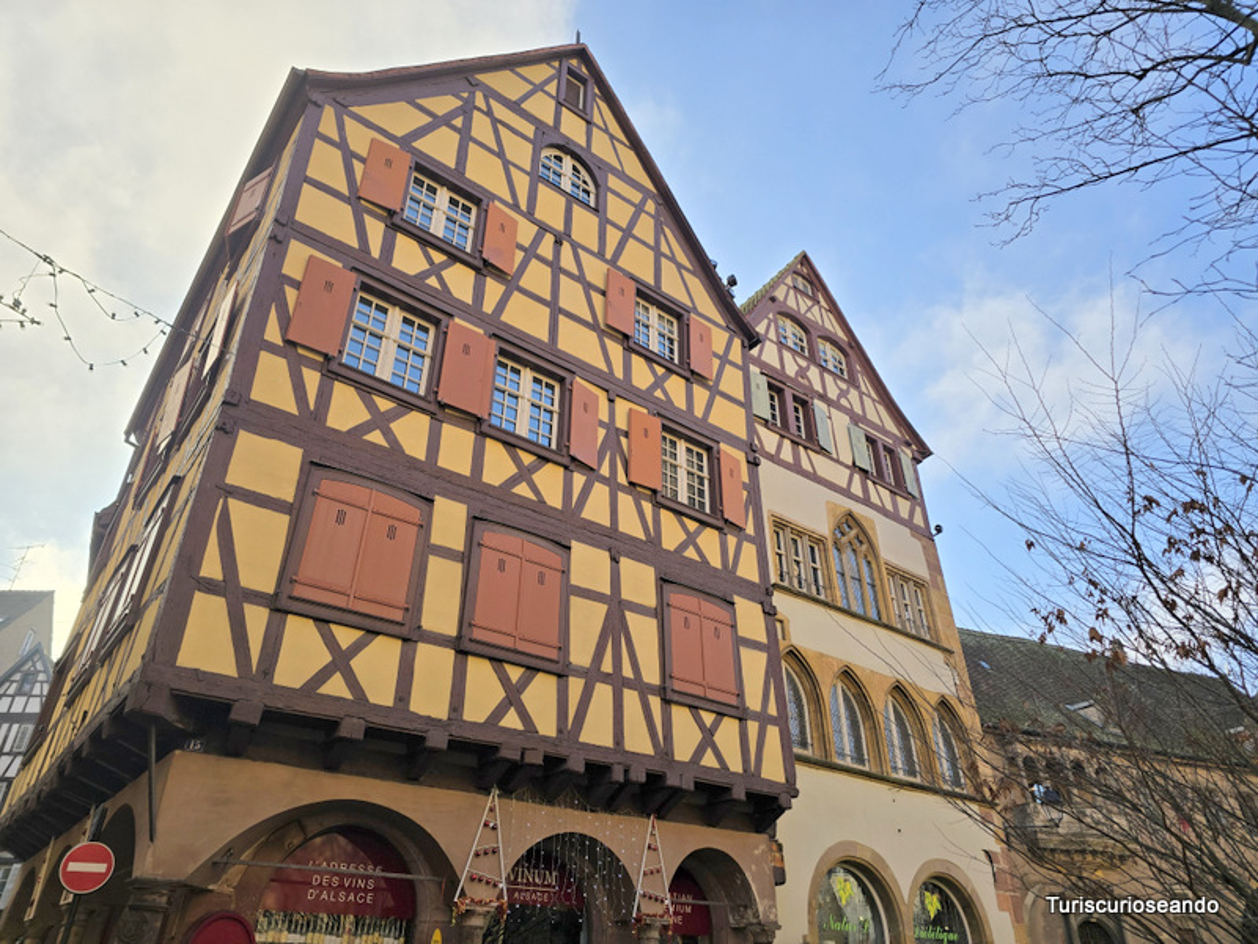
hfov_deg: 73.9
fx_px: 836
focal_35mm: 23
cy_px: 472
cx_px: 629
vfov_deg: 58.9
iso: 12
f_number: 1.7
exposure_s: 1/868
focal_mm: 6.3
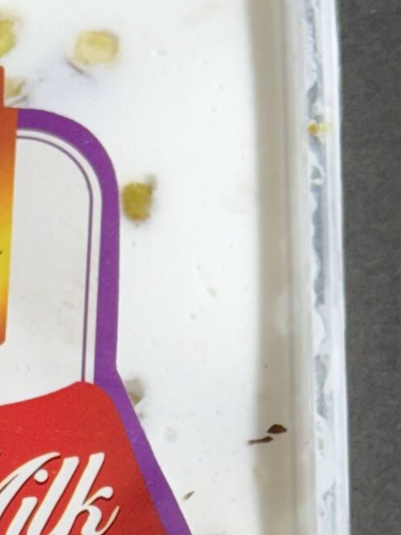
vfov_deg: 9.9
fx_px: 3043
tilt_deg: -65.5
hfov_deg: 7.4
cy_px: 583
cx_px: -141
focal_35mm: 197
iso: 64
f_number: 1.78
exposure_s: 1/281
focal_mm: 6.76
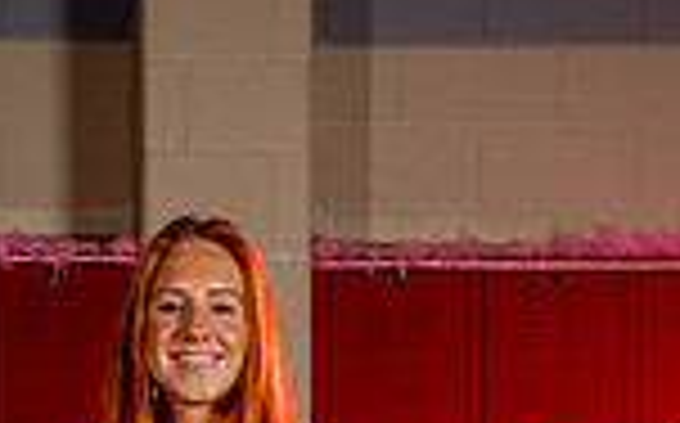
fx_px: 2425
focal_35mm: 131
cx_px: 149
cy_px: 922
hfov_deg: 15.9
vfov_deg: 9.2
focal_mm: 43
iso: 160
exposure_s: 1/250
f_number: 4.5
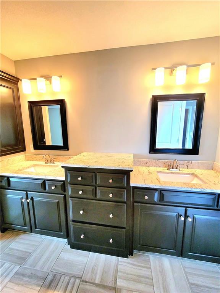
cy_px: 146
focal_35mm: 13
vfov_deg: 106.2
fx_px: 110
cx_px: 110
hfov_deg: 89.9
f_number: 2.2
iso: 200
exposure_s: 1/60.2
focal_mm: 2.2
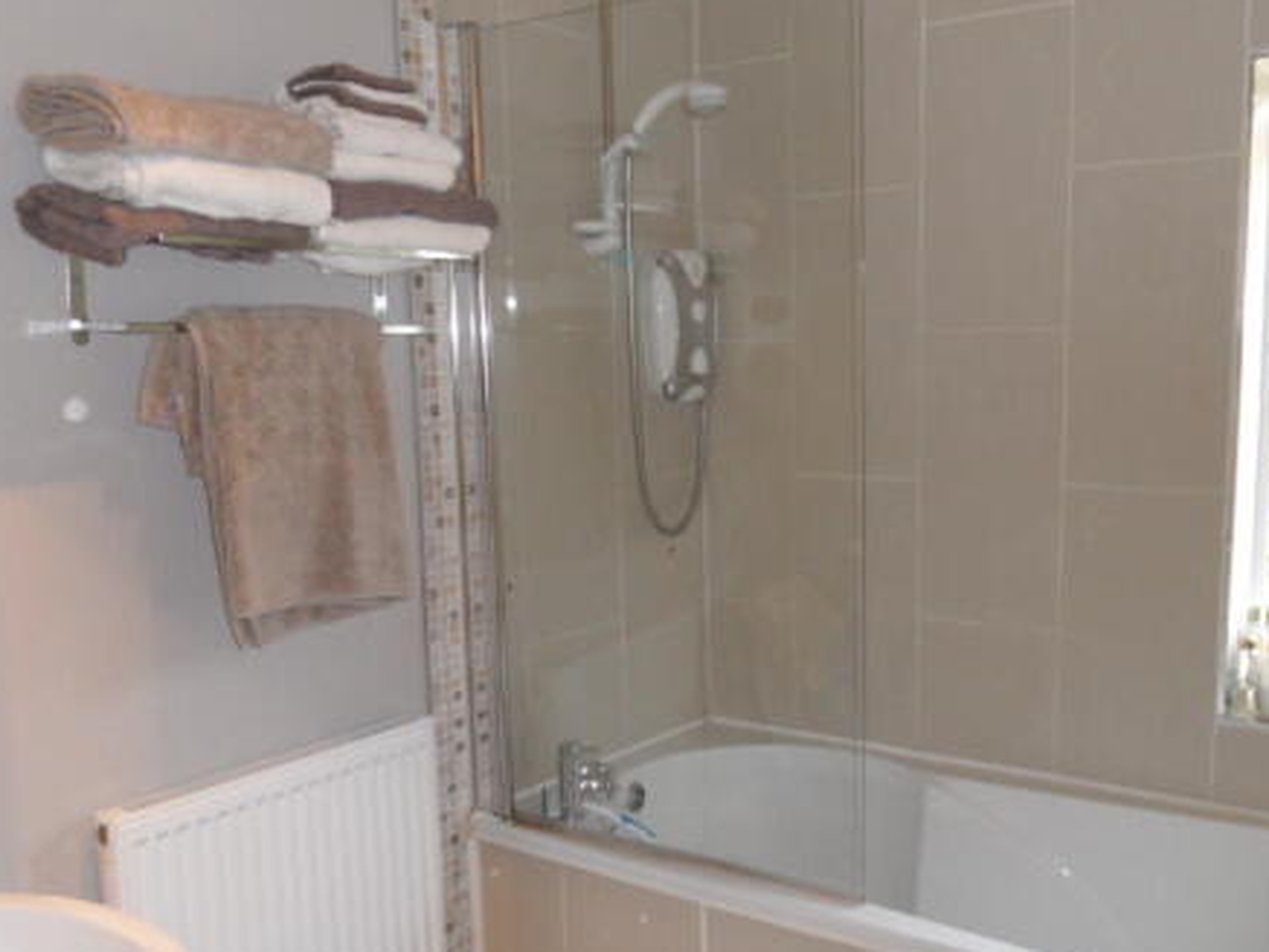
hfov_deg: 56.7
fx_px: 1173
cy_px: 536
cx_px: 690
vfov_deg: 44.1
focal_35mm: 32
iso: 200
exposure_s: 1/30
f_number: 3.2
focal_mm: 3.9
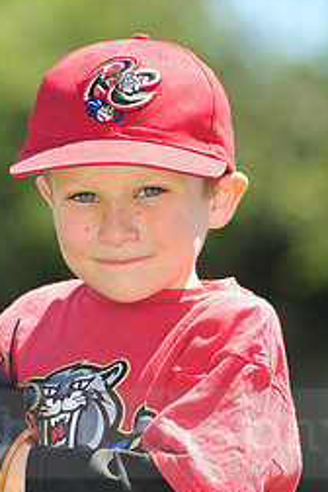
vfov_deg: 4.5
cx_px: 102
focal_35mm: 460
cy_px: 416
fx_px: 6286
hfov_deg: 3.0
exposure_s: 1/500
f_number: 4.5
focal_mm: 200
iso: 200
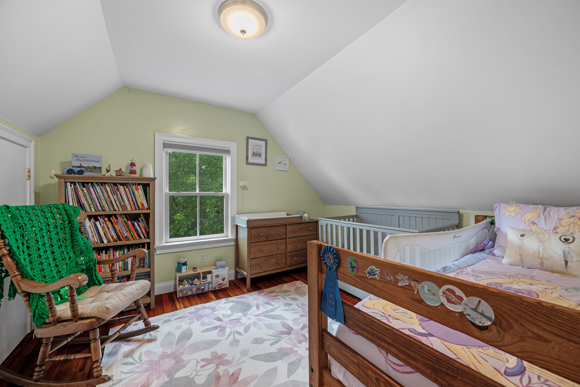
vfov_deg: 81.2
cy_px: 194
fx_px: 226
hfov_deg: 104.3
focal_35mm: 14
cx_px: 290
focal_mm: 14
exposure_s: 1/1.25
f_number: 8
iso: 400
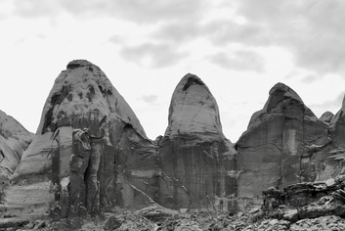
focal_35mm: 119
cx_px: 231
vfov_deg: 11.5
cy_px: 192
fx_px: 1141
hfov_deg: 17.1
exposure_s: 1/500
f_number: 5.6
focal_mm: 70
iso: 400
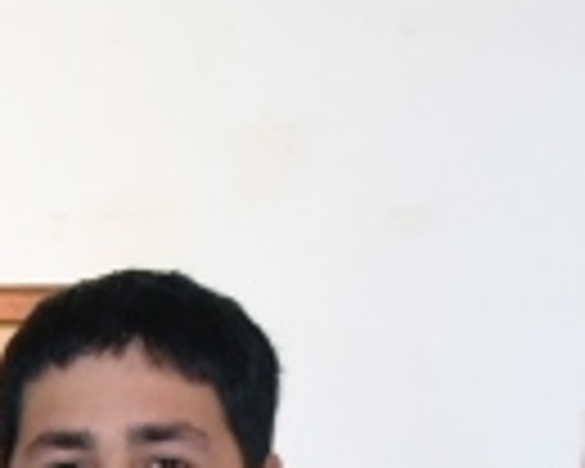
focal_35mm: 255
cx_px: -603
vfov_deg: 5.7
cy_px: 1334
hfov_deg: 7.3
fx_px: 4410
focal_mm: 23
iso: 1600
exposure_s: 1/80
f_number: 5.6
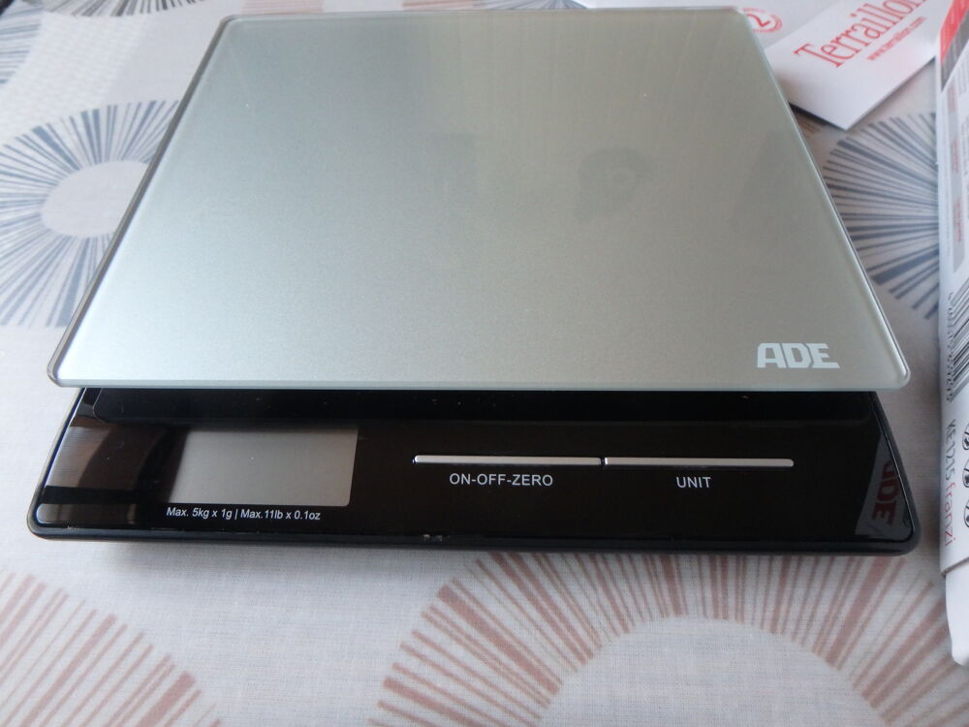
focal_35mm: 21
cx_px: 484
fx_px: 588
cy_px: 364
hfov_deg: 79.0
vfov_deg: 63.4
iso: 400
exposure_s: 1/30
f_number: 3.5
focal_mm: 3.7
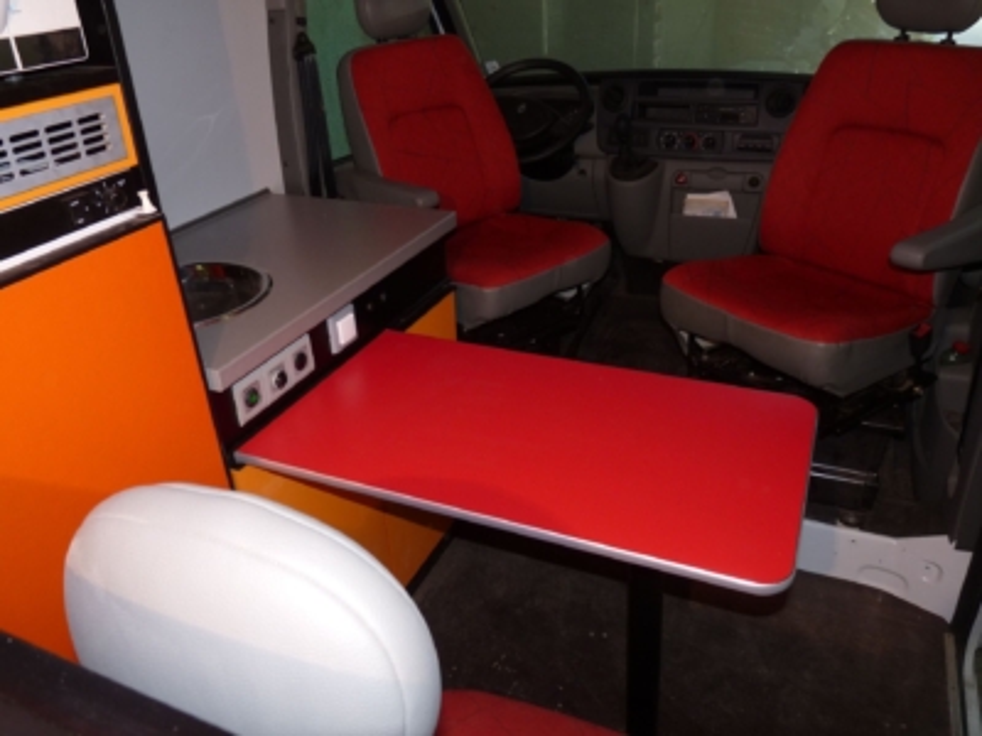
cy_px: 368
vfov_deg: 51.4
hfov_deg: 65.3
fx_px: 766
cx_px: 491
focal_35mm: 27
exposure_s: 1/30
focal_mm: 4.8
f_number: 2.8
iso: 100
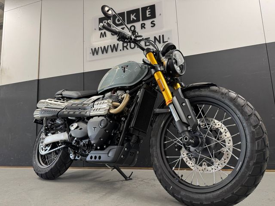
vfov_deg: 56.8
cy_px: 103
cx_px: 138
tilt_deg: +9.3
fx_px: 191
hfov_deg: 71.6
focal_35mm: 24
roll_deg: +2.7
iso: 160
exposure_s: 1/100
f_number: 1.78
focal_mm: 6.76
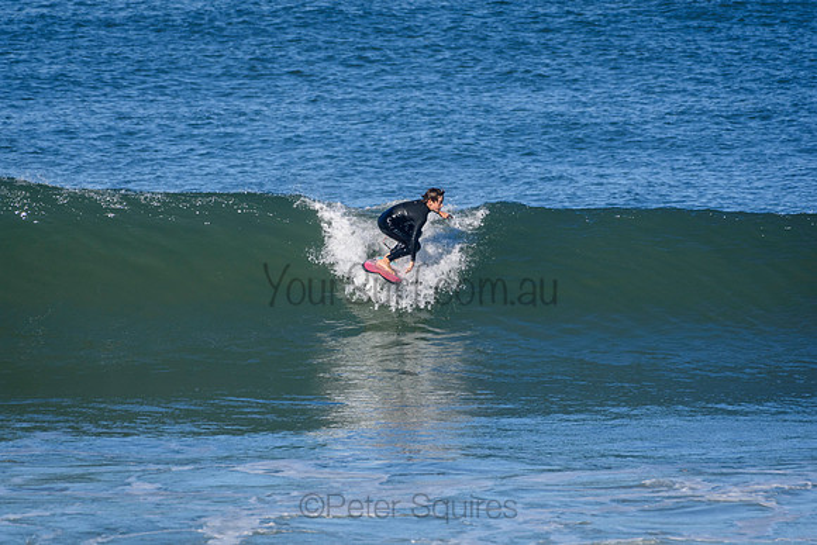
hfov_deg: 2.7
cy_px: 272
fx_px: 17024
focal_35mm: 750
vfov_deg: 1.8
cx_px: 408
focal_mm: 500
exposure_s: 1/2000
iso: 360
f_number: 5.6
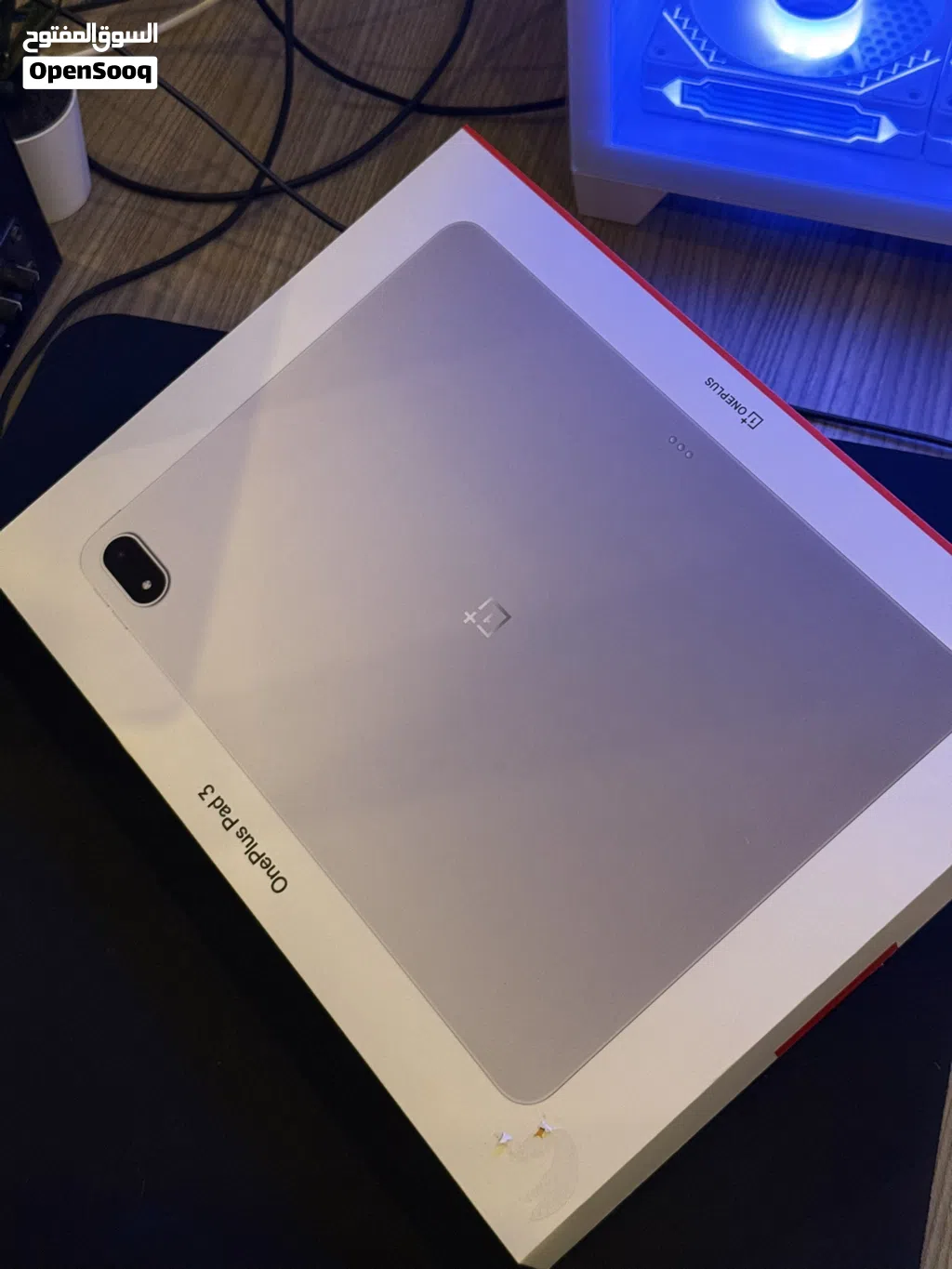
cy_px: 634
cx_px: 476
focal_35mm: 48
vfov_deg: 39.7
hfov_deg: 30.3
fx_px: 1760
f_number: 1.78
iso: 250
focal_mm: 6.76
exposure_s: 1/40
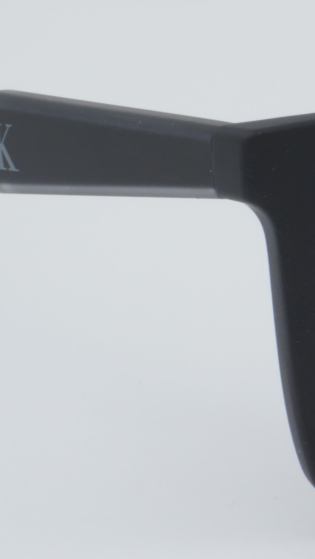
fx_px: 3102
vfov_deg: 10.3
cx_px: 520
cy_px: 175
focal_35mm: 209
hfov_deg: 5.7
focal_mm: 50
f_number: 32
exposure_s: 1/4
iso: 100
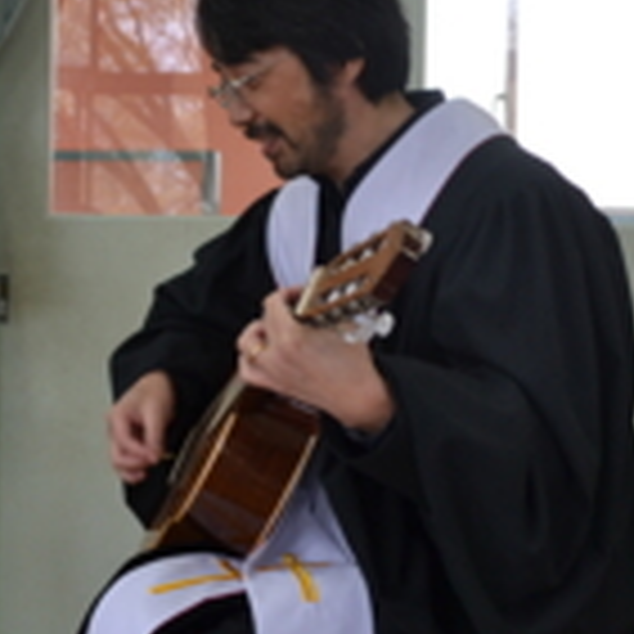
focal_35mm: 87
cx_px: 175
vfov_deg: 19.9
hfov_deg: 19.8
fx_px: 1803
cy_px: 326
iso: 400
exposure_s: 1/80
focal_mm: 24
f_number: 4.5
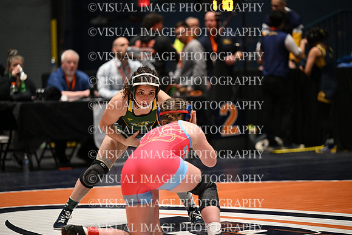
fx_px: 1418
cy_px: 118
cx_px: 176
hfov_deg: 14.2
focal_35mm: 145
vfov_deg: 9.5
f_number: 2.8
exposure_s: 1/960
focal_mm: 145
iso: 3200
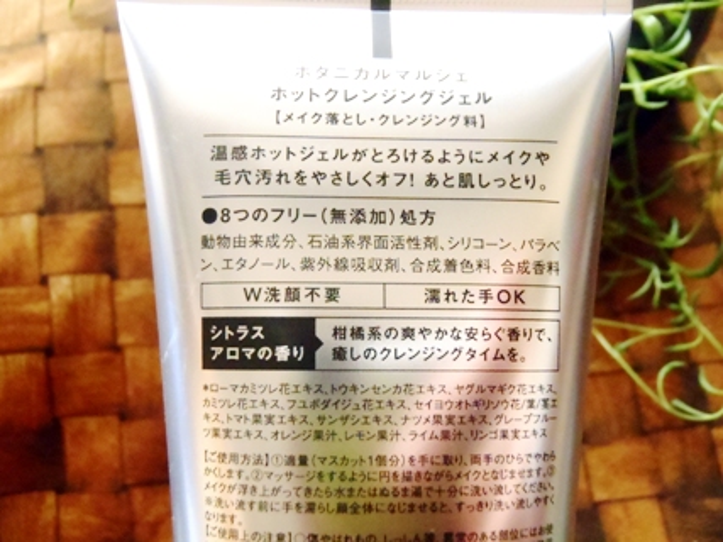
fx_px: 773
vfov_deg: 38.6
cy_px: 271
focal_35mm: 37
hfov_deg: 50.2
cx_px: 362
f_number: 4.7
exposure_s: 1/50
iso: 800
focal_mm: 6.64
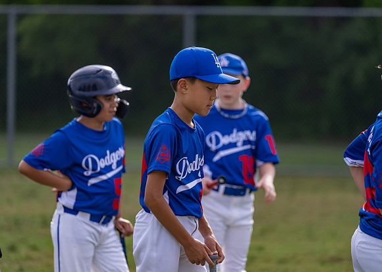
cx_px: 191
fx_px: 2034
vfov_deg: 7.7
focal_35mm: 187
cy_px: 136
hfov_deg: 10.7
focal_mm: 178
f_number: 2.8
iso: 100
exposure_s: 1/1600
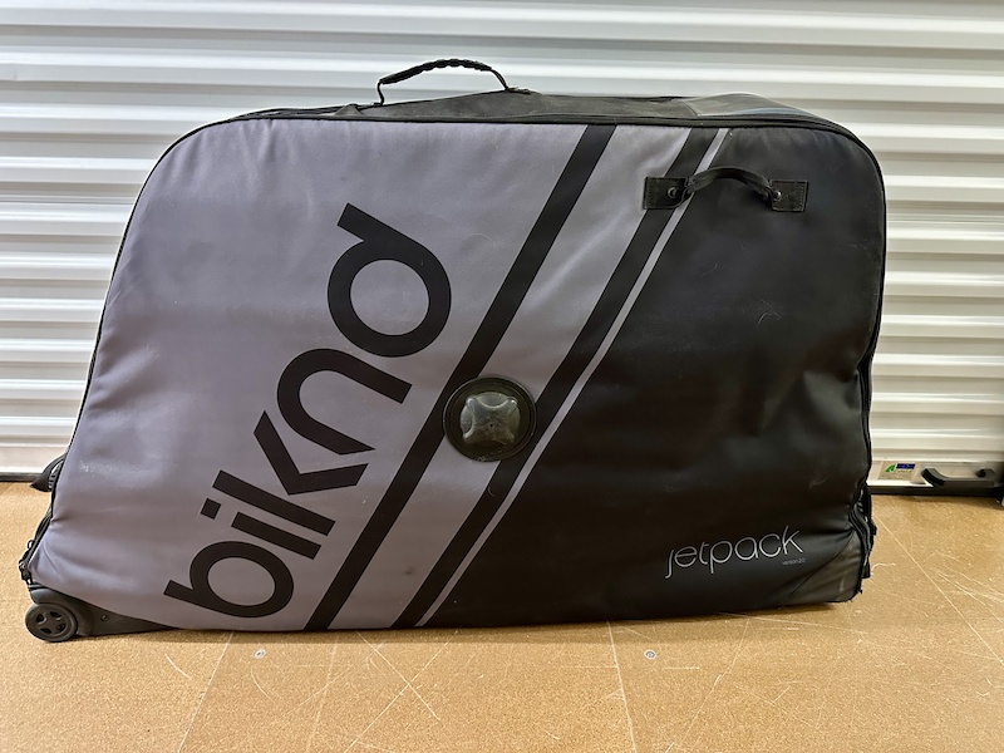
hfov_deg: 71.6
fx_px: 696
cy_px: 376
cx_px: 502
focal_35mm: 24
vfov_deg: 56.8
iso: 800
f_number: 1.78
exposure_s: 1/33
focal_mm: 6.86
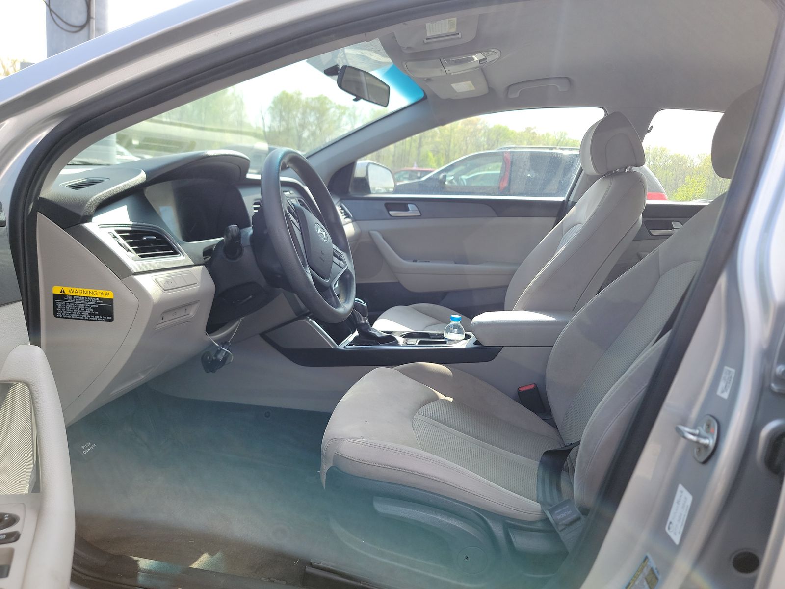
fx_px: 544
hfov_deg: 71.6
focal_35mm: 24
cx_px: 392
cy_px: 294
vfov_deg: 56.8
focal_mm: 6.7
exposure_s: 1/205
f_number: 1.8
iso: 50
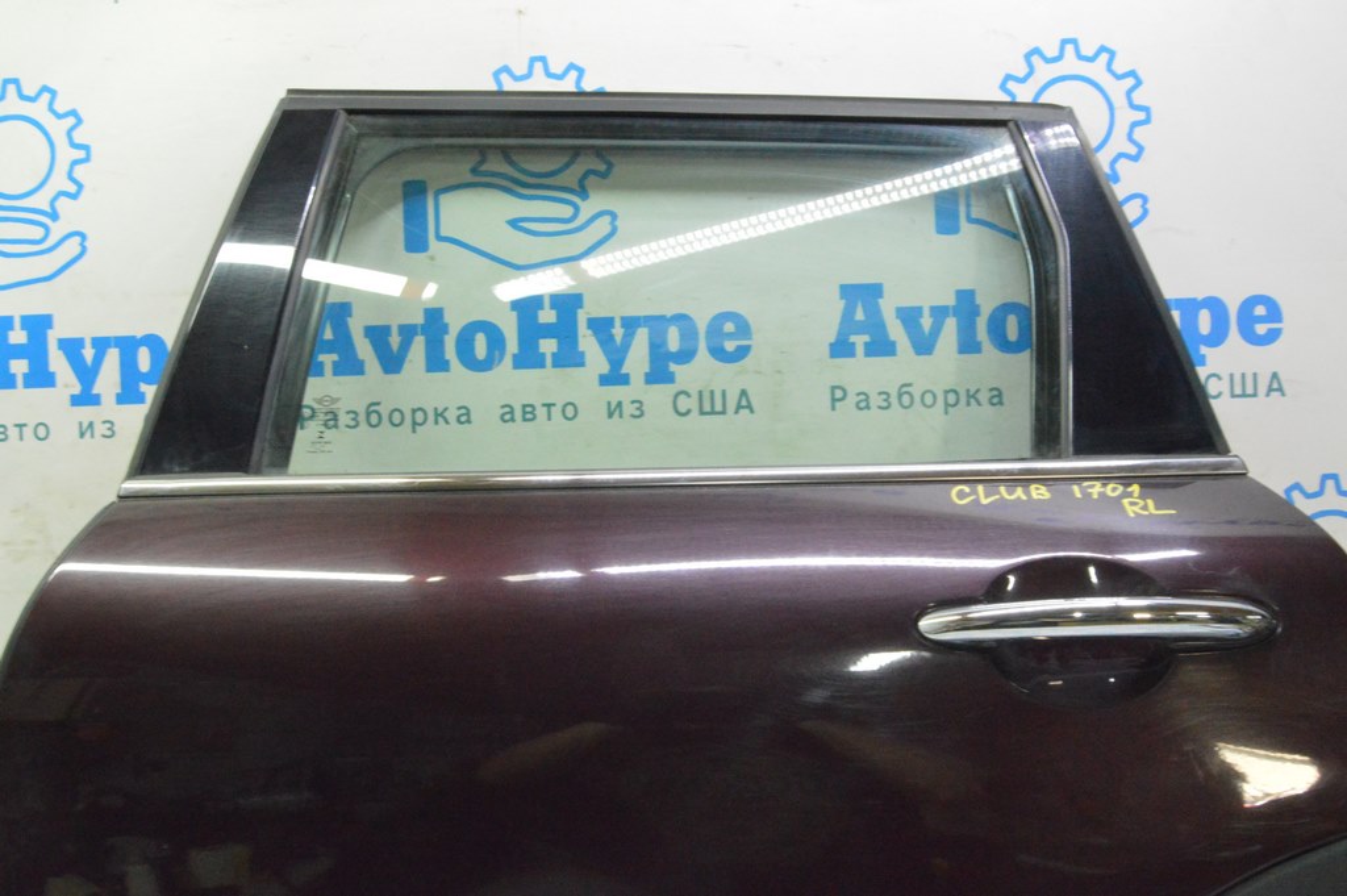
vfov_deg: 39.9
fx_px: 1234
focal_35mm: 33
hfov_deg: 57.3
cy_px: 448
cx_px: 674
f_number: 20
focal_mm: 22
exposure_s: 1/20
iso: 6400
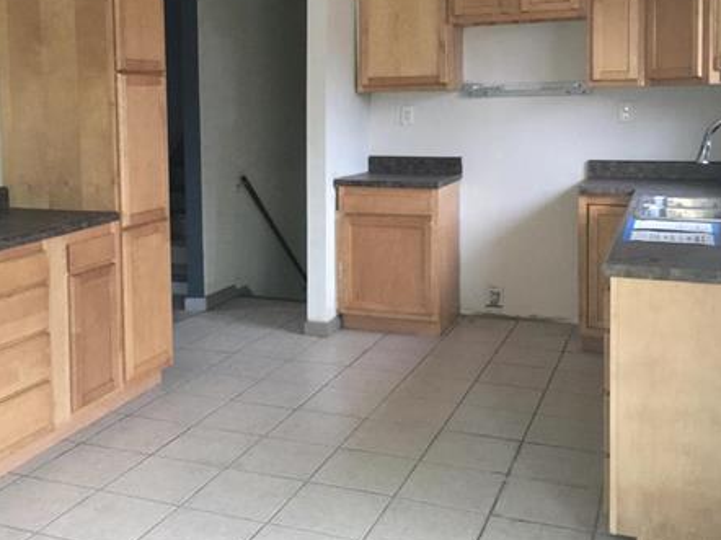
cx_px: 310
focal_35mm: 42
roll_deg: +0.4
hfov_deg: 44.7
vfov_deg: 33.8
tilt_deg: -4.8
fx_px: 874
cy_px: 158
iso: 250
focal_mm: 4.15
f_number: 2.2
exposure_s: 1/16
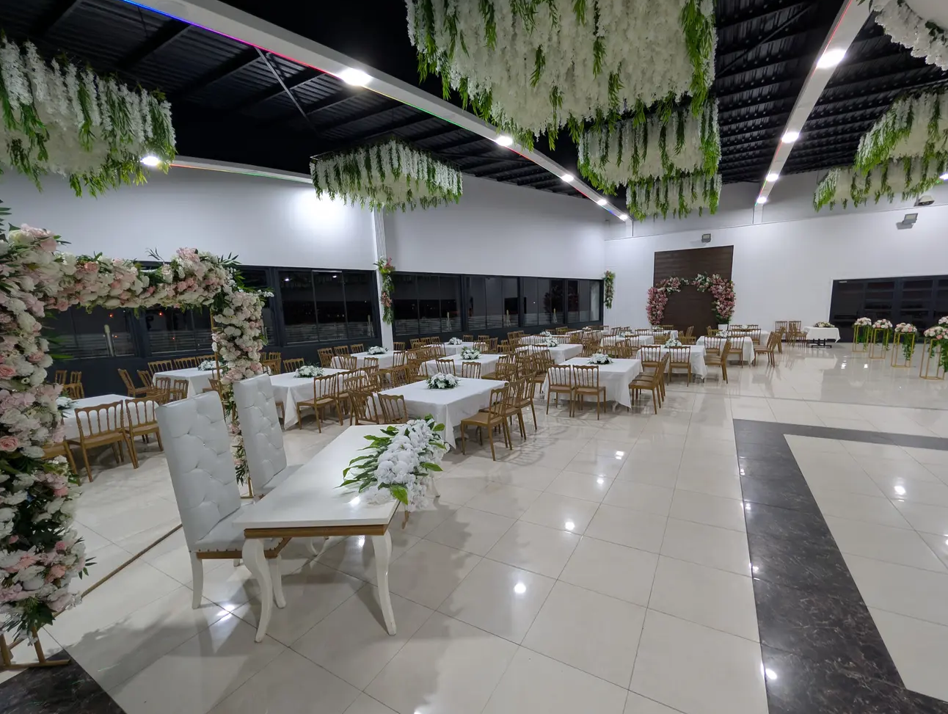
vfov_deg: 90.0
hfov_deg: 106.0
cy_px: 374
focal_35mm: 13
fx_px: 357
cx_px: 502
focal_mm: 2.02
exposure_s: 1/16.2
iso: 47
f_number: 1.7
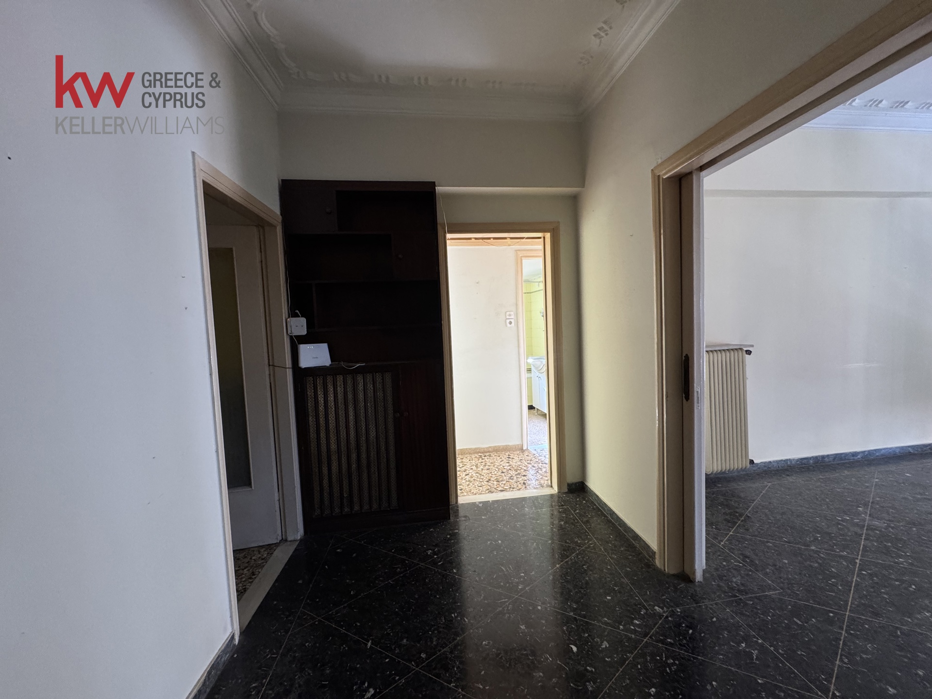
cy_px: 350
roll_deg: +2.6
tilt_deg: -2.7
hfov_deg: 102.1
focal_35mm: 14
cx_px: 466
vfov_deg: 85.7
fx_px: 377
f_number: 2.2
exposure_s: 1/100
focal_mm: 2.22
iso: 320
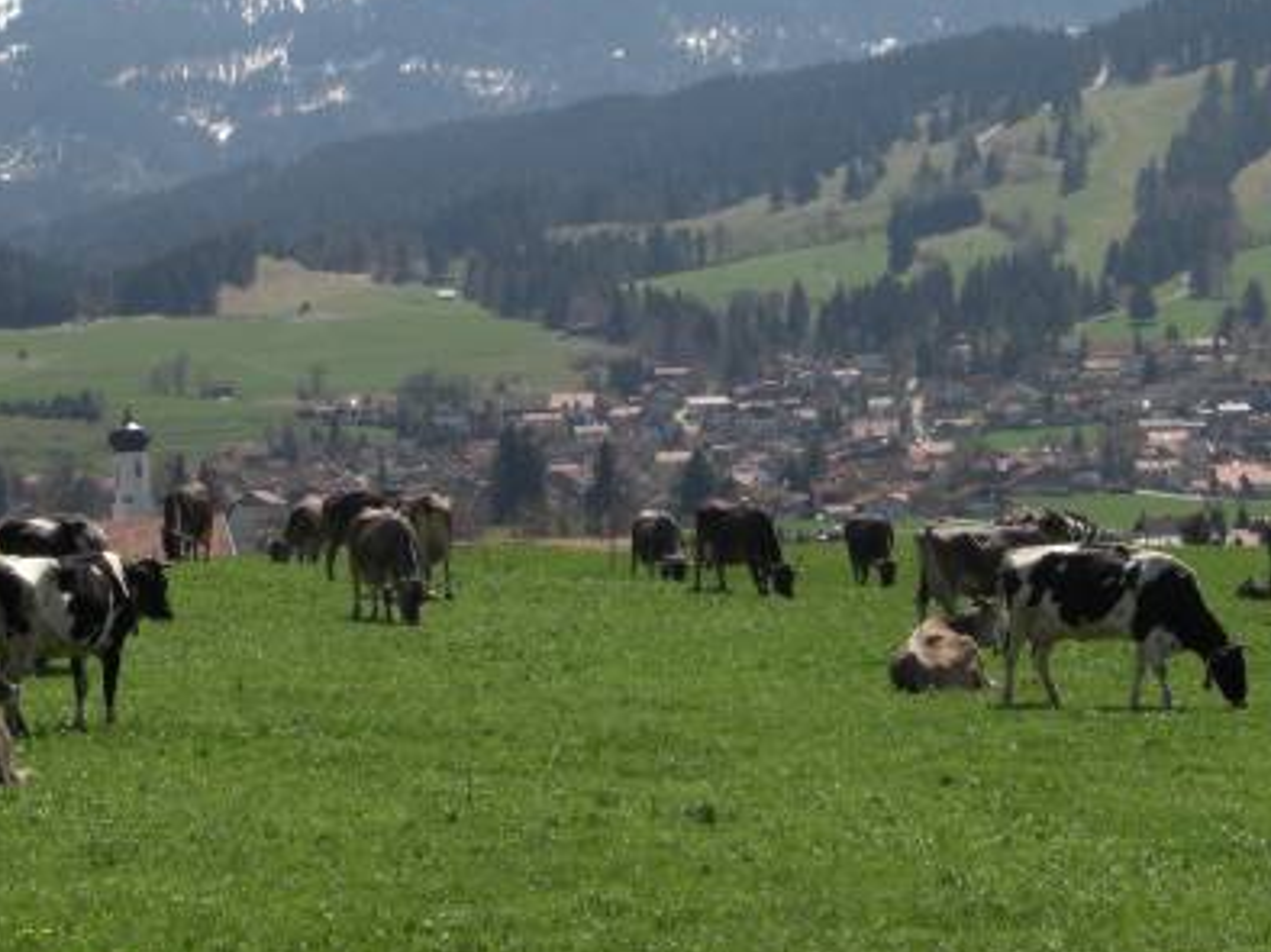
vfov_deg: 10.0
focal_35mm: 148
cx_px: 681
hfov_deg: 13.3
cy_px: 381
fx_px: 5431
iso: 64
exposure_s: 1/250
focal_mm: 17.3
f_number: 5.7
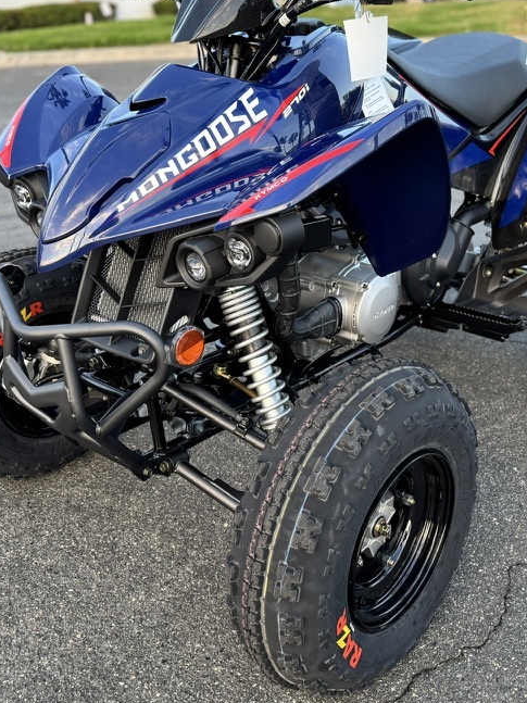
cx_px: 318
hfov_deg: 37.6
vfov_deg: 48.9
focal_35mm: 38
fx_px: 772
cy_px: 315
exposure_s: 1/121
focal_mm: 6.76
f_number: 1.78
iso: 200
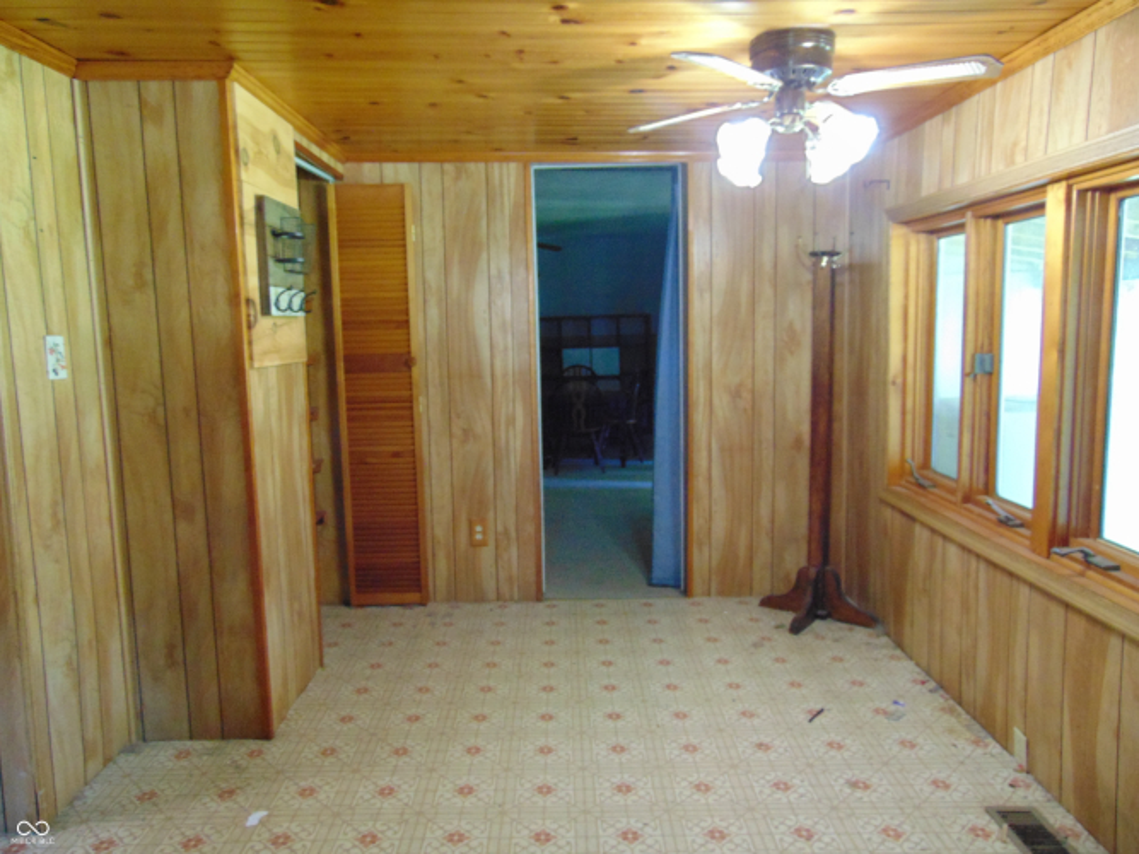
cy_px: 427
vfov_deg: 54.9
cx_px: 570
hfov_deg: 69.4
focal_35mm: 25
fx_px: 822
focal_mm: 4.5
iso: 400
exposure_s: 1/20
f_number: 3
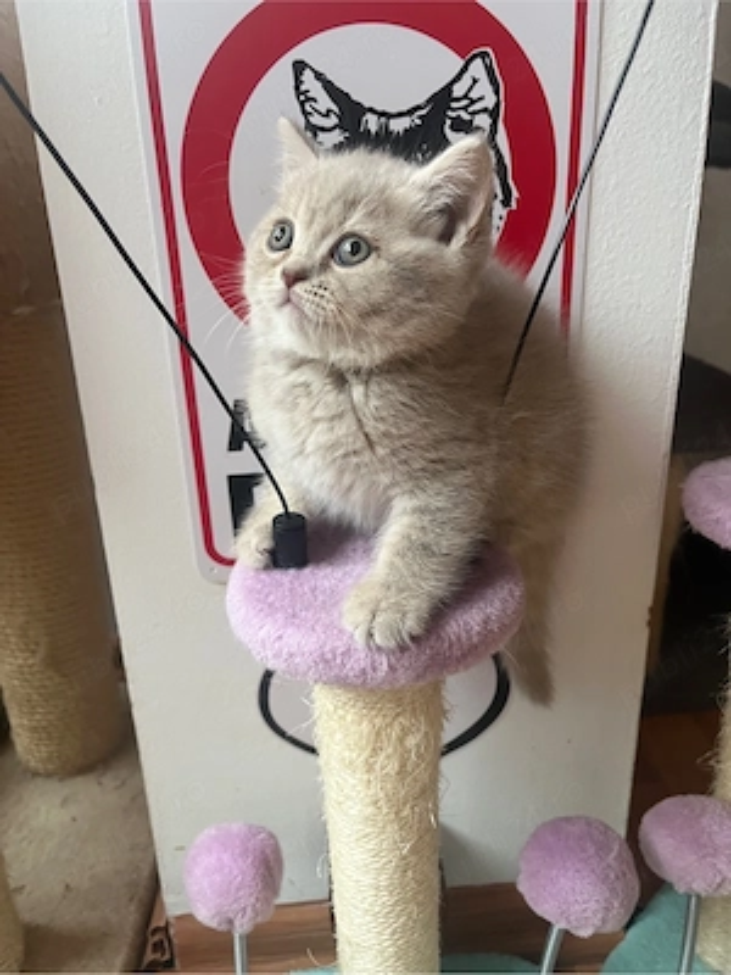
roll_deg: +1.7
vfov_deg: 67.3
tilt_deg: -19.2
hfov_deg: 53.1
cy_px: 488
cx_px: 366
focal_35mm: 26
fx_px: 732
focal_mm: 5.1
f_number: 1.6
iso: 160
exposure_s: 1/60
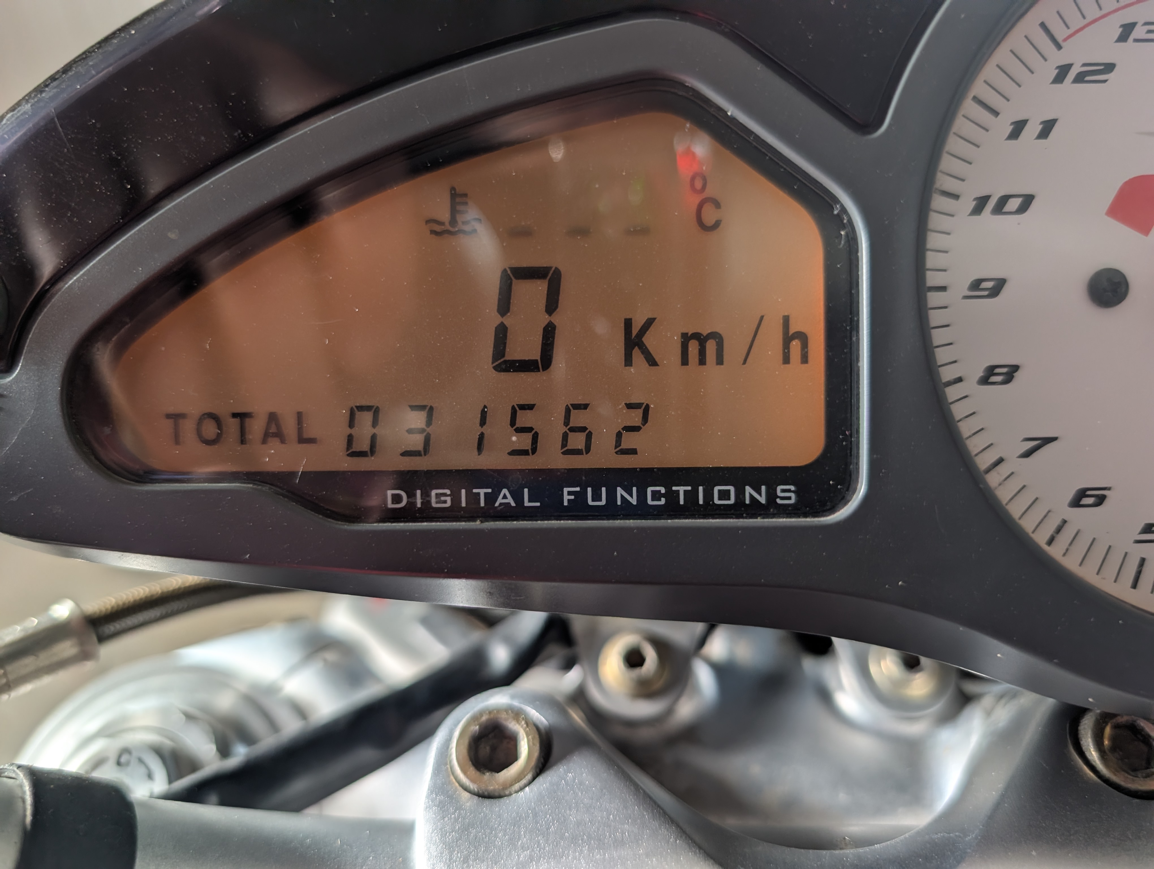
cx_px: 577
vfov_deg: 56.9
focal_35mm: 24
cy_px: 434
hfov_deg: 71.5
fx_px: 801
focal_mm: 6.9
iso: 103
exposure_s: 1/49.4
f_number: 1.68
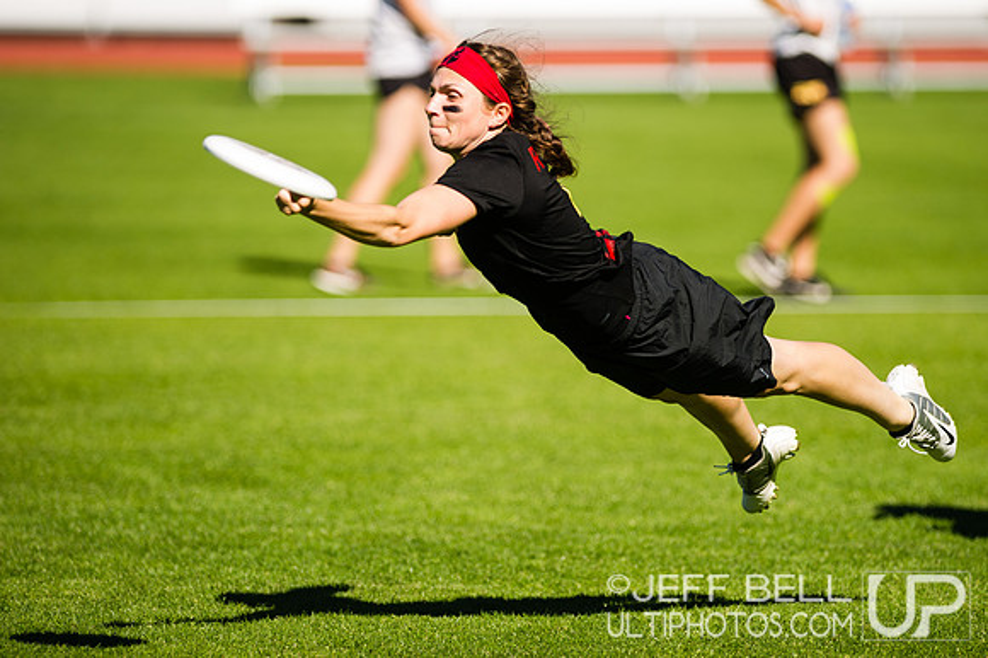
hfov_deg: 6.0
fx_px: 9396
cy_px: 289
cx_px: 545
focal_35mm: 343
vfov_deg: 4.0
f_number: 2.8
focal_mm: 300
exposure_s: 1/2500
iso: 200
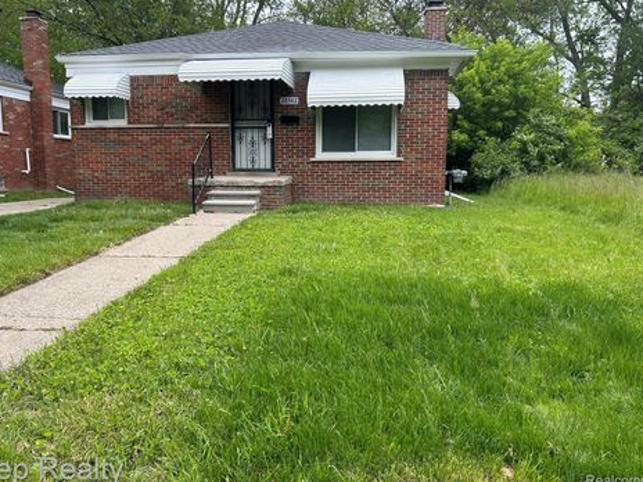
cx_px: 306
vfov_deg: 49.7
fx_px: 520
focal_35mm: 28
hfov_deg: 63.4
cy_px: 231
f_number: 1.5
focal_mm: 5.7
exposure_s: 1/1029
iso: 50
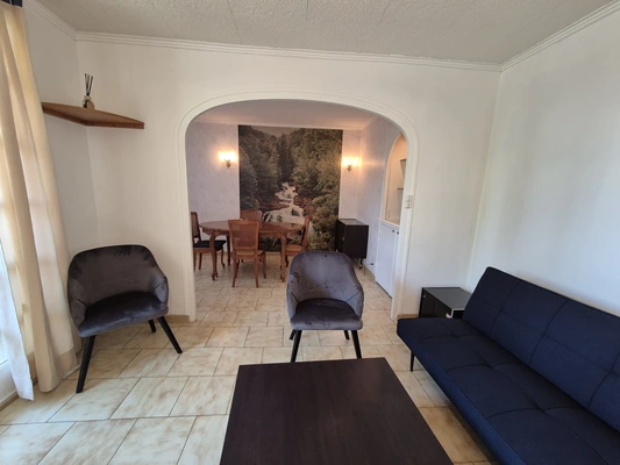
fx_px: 233
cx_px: 310
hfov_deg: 106.2
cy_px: 232
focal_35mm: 13
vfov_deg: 89.9
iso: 200
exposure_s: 1/50
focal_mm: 2.2
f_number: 2.2
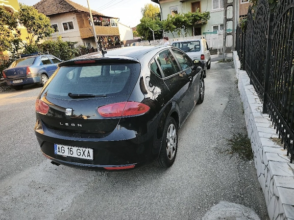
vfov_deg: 58.9
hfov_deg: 73.9
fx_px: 195
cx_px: 147
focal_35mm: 23
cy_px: 110
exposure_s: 1/1000
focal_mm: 6.45
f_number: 1.62
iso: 160
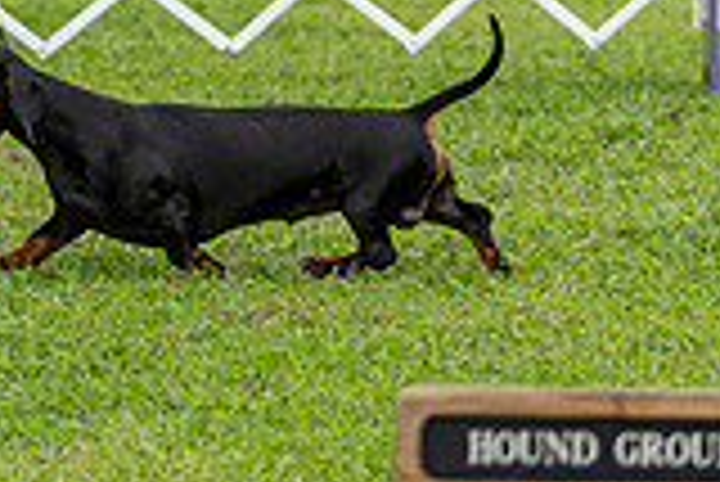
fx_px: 11911
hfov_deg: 3.5
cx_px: 176
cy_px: -331
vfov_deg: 2.3
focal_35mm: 595
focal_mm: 164
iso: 250
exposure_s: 1/1000
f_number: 4
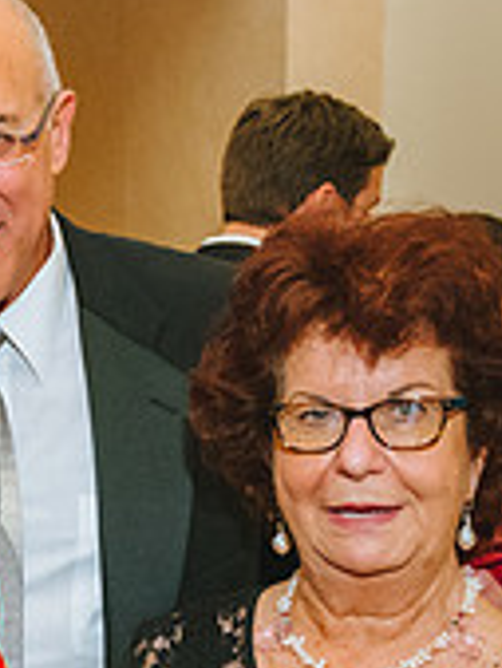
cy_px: 595
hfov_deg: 14.5
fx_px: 1912
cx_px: -87
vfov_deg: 19.5
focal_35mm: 99
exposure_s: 1/125
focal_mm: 28
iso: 3200
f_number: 4
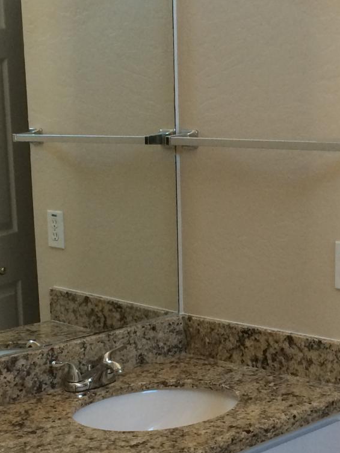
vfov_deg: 25.1
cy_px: 330
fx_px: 1008
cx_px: 162
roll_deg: +0.5
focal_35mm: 77
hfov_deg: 19.1
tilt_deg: -17.6
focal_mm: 4.15
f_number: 2.2
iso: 64
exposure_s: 1/30
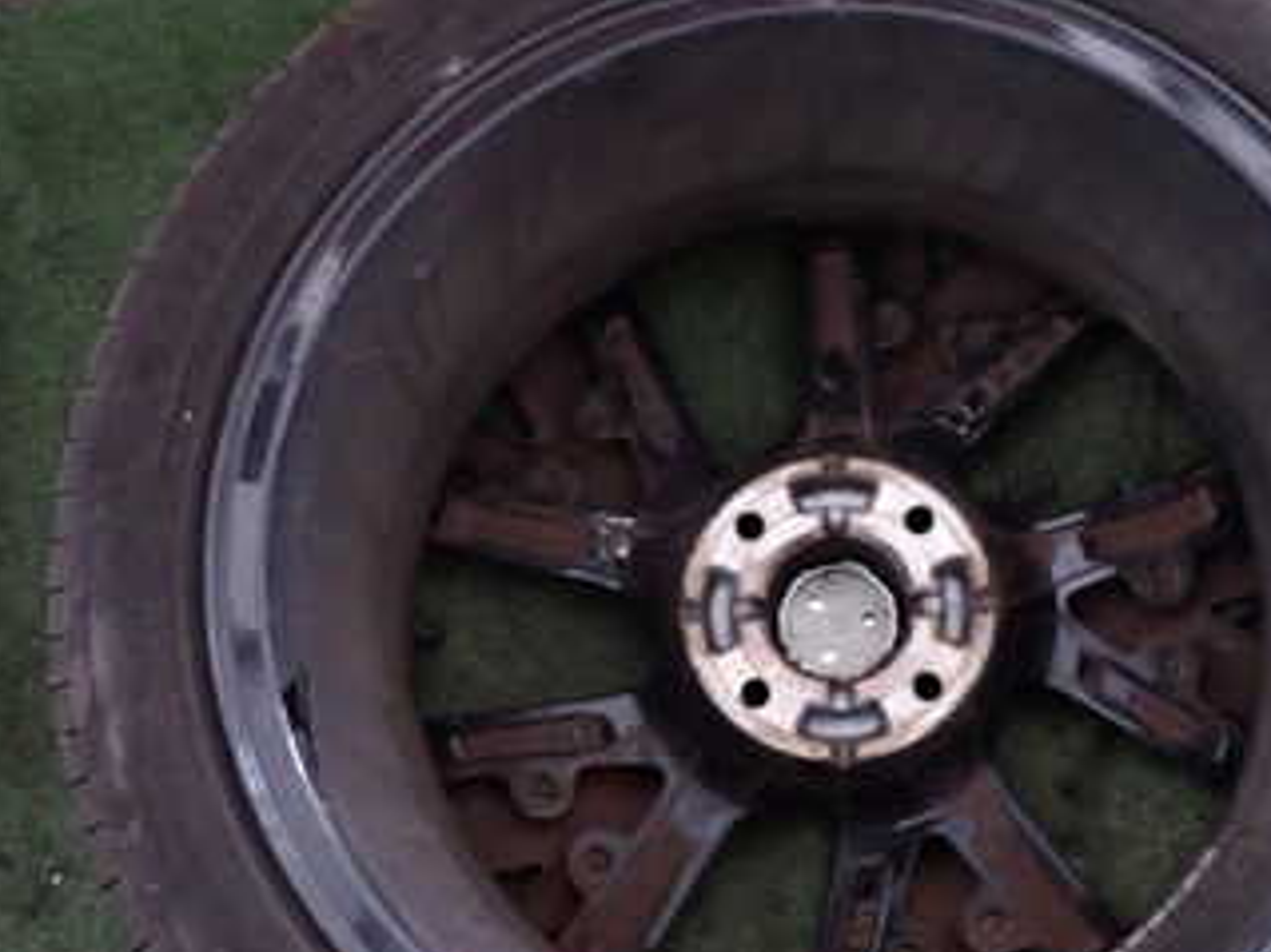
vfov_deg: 30.7
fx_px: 1725
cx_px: 845
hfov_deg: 40.0
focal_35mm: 47
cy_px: 601
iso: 640
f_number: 2
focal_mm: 4.5
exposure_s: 1/30
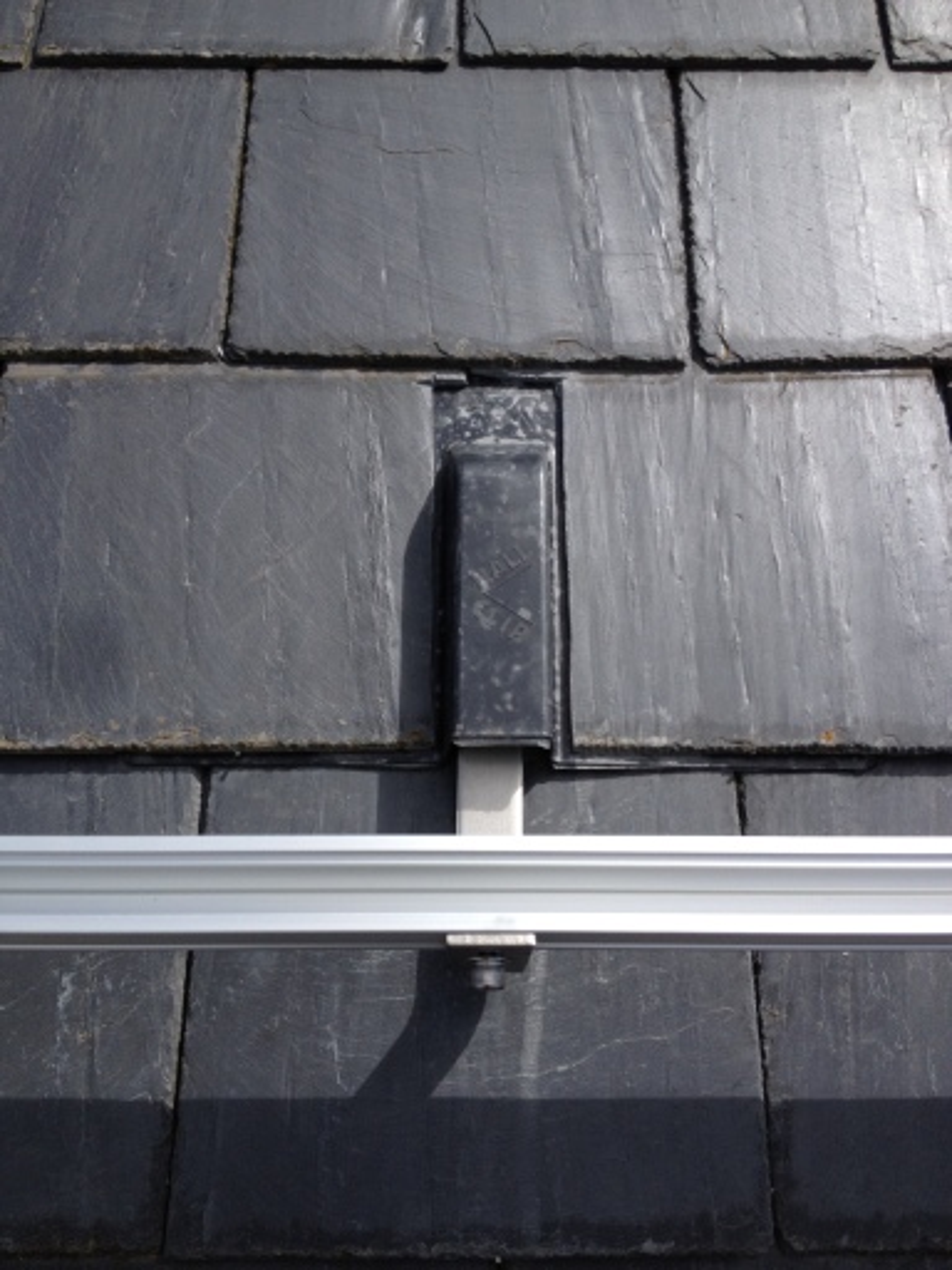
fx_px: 1283
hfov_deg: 40.7
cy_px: 635
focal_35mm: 35
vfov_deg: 52.6
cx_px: 476
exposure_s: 1/2045
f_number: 2.4
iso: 64
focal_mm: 4.28
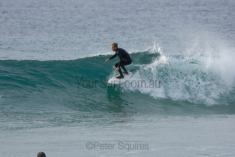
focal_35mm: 480
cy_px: 78
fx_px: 3134
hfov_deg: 4.3
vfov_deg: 2.9
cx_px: 118
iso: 500
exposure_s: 1/1600
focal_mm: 320
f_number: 5.6
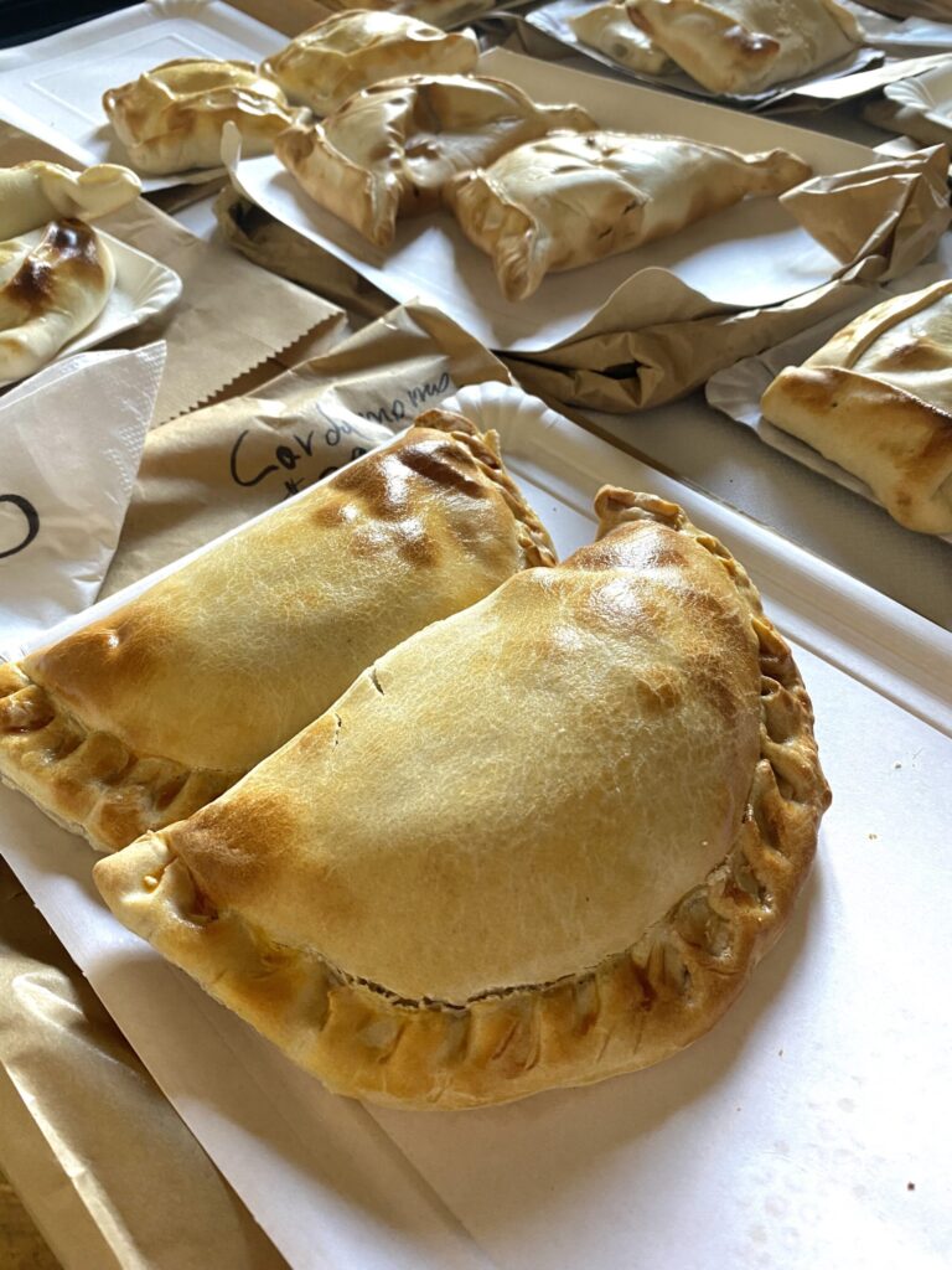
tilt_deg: -48.0
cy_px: 635
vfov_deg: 67.3
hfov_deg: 53.1
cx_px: 476
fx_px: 953
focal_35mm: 26
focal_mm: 4.25
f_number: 1.8
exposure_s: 1/60
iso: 160
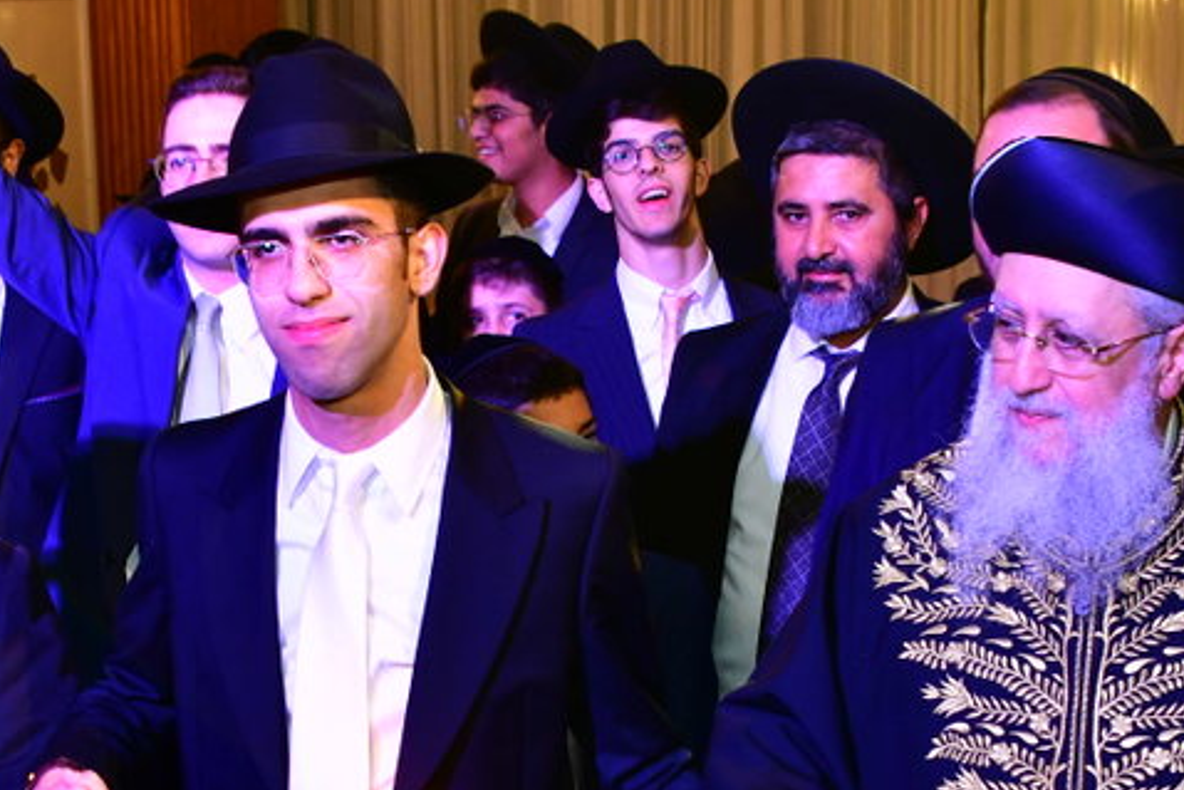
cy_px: 640
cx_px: 503
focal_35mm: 82
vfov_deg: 16.5
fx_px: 2698
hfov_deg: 24.7
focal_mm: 28
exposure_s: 1/125
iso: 800
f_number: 5.6
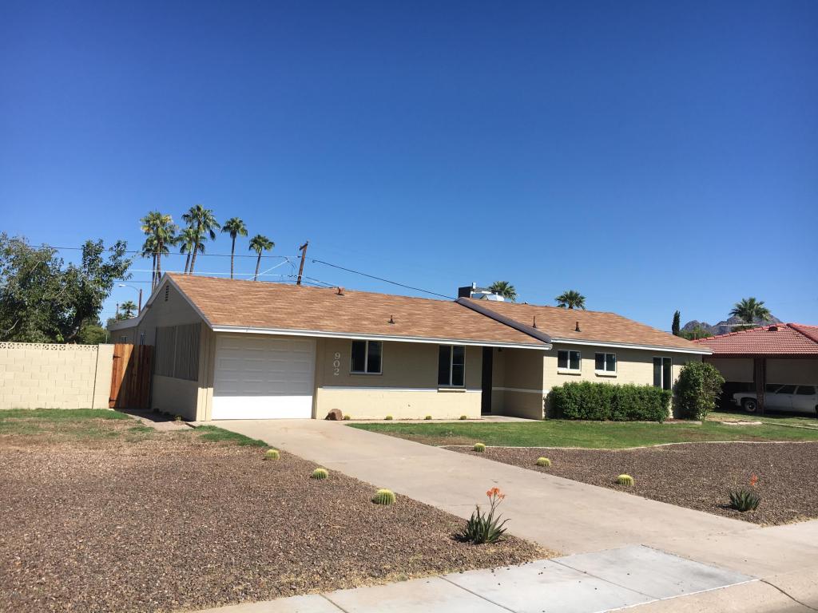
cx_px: 409
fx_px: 685
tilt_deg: +5.3
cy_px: 306
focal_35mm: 29
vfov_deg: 48.2
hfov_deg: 61.7
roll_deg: -1.7
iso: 25
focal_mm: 4.15
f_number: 2.2
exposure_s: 1/2198
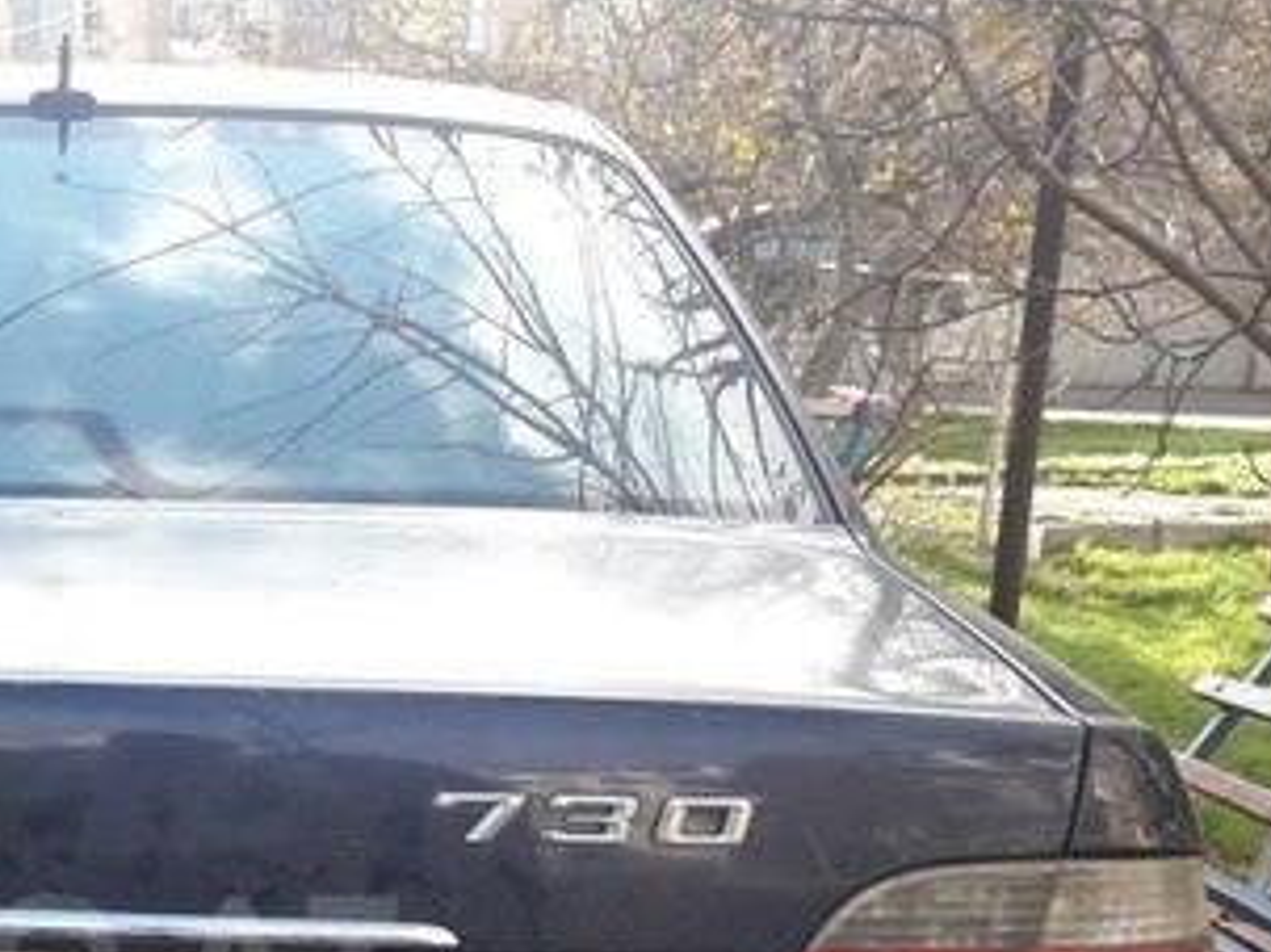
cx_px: -29
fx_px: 2239
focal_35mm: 61
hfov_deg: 29.4
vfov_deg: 23.0
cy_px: 958
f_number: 1.9
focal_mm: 3.7
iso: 40
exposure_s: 1/243
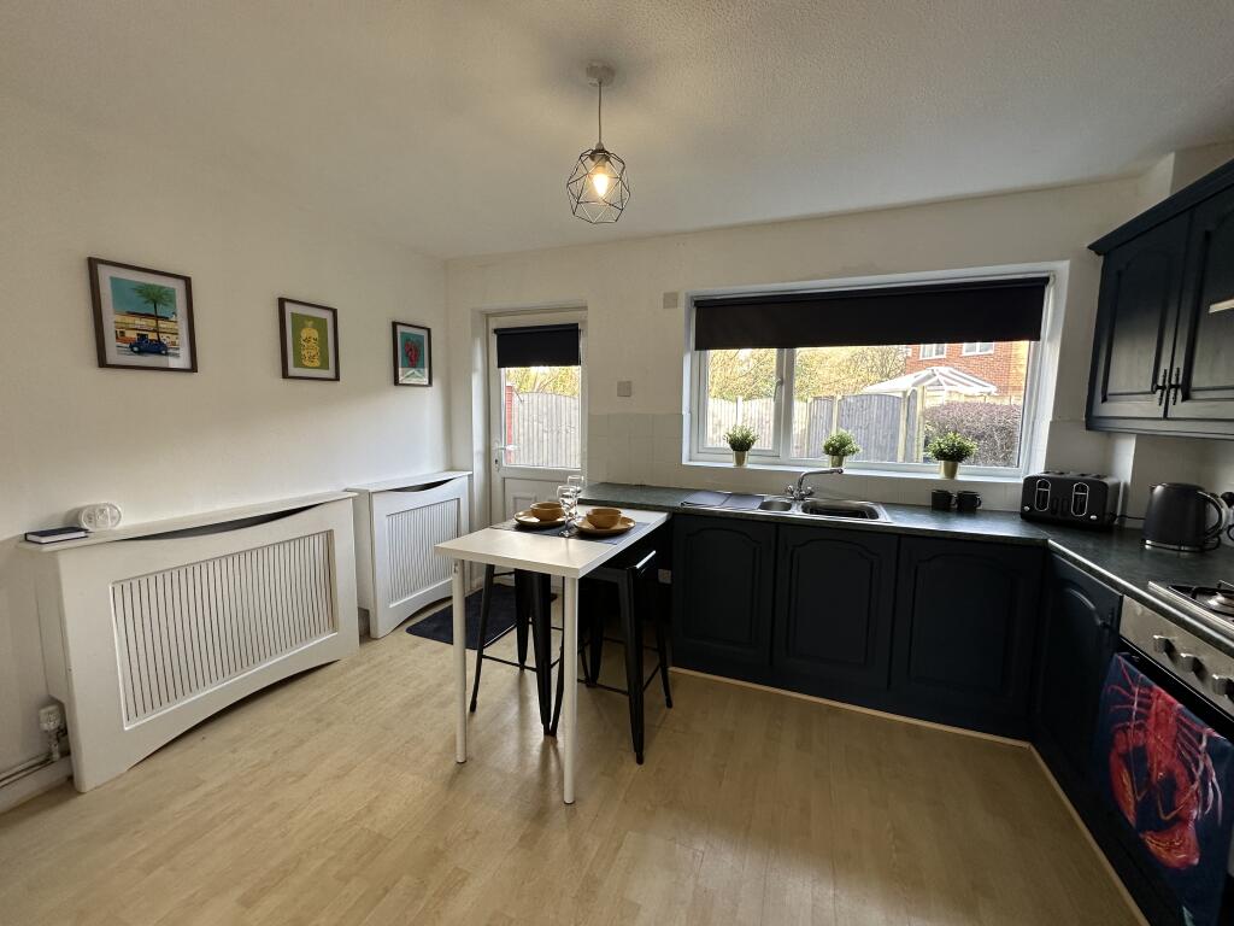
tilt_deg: -6.3
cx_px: 617
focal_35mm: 14
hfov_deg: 102.1
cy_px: 463
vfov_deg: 85.7
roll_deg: -0.7
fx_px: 499
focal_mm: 2.22
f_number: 2.2
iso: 125
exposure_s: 1/100
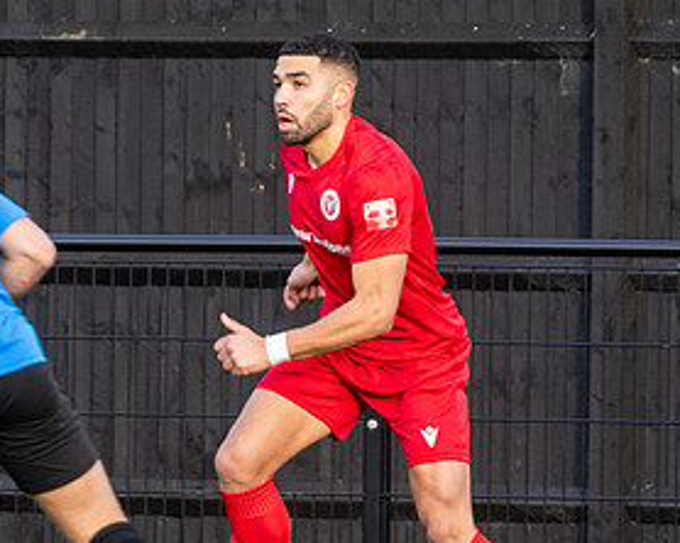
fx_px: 22444
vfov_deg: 1.4
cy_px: 446
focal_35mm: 1116
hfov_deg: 1.7
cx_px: 673
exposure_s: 1/400
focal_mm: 230
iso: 400
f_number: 4
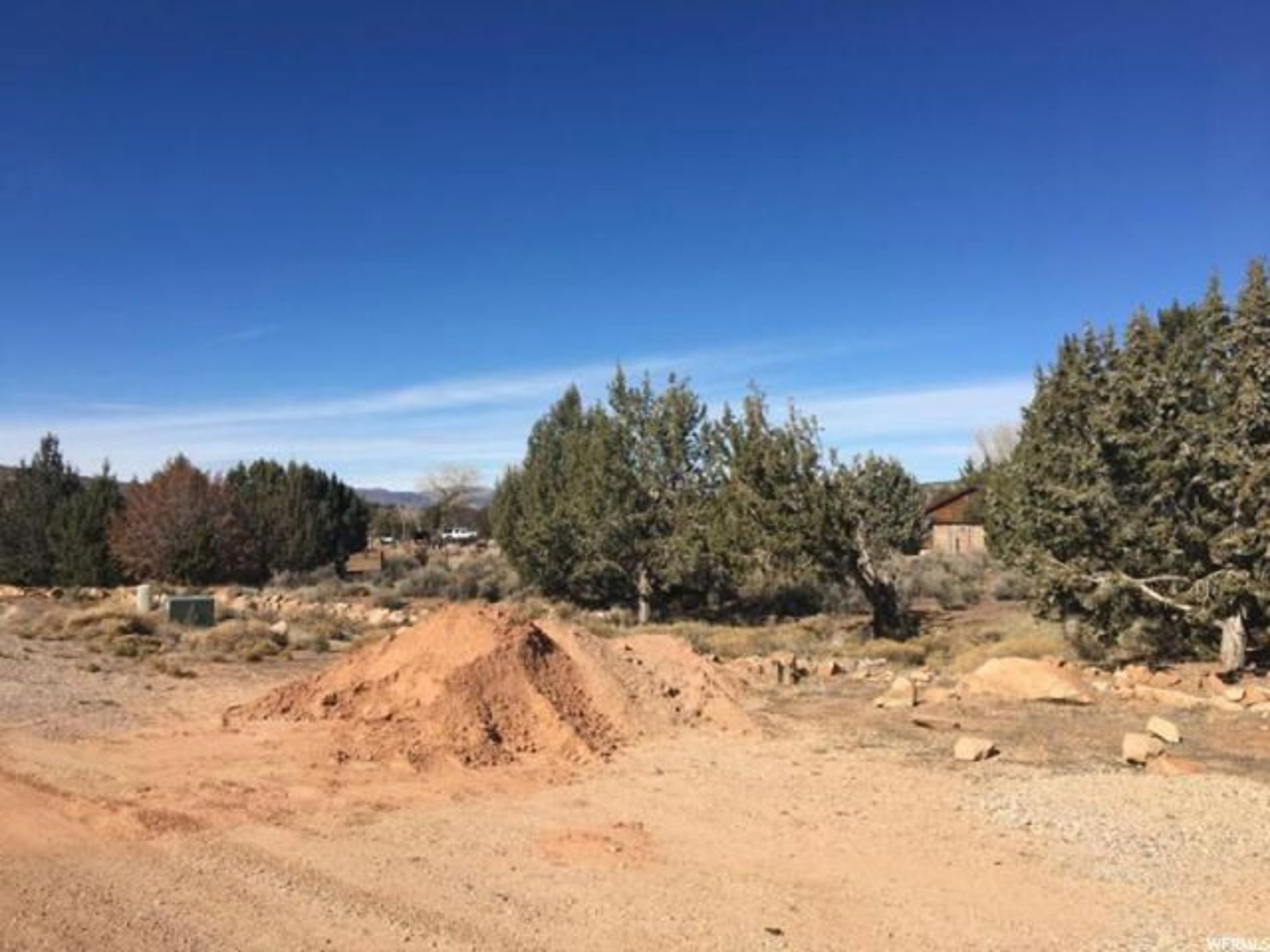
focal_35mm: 29
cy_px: 476
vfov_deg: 48.2
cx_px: 635
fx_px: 1064
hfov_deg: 61.7
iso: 25
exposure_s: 1/2079
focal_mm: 4.15
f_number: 2.2
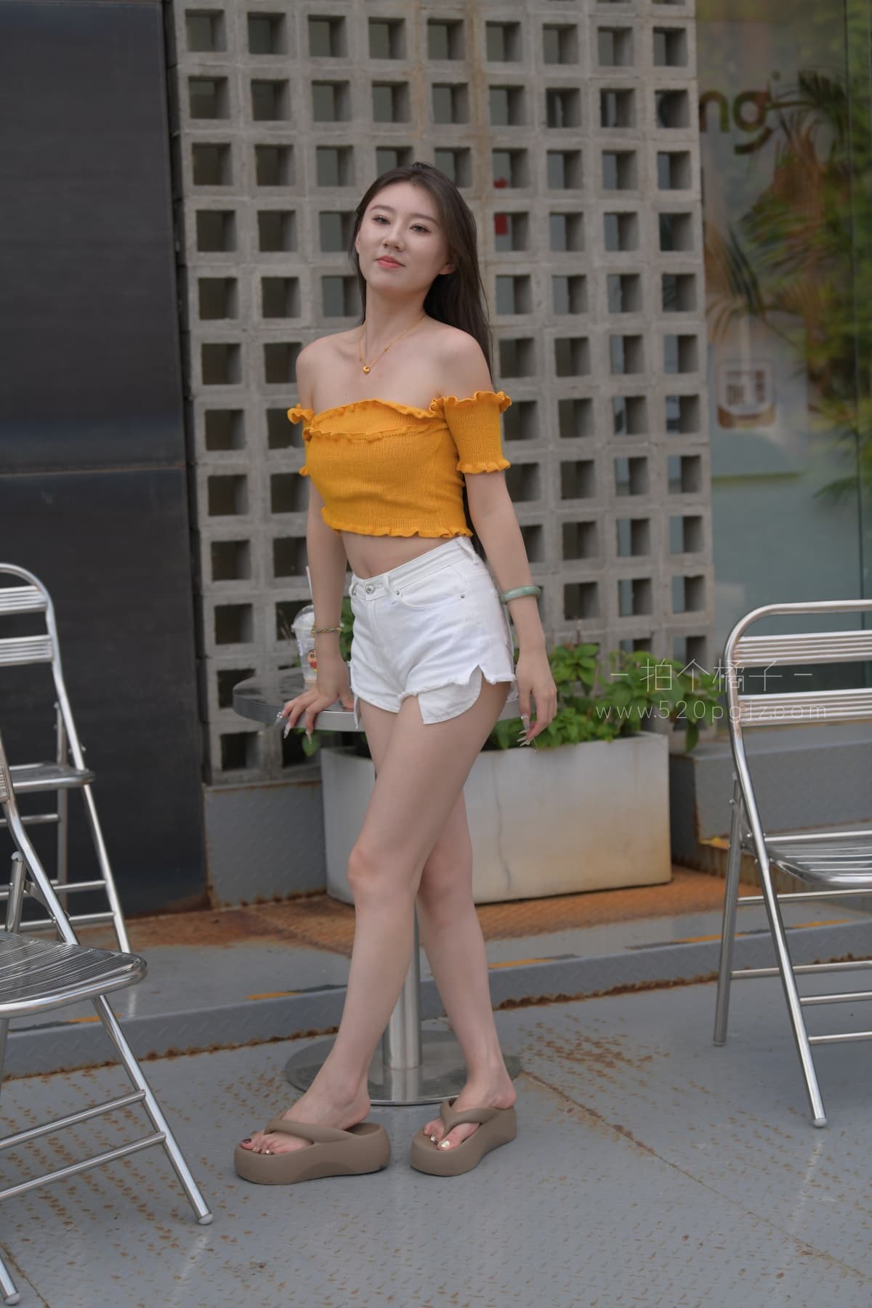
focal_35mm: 72
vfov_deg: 28.1
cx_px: 436
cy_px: 654
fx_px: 2616
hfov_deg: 18.9
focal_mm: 72
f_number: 4
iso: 200
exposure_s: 1/800
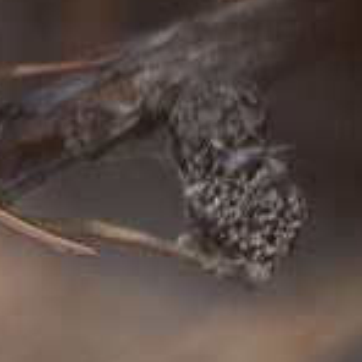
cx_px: -1387
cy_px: 1095
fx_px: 32607
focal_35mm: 2756
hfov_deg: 0.6
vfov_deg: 0.6
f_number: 8
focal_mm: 200
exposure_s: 1/320
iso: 100
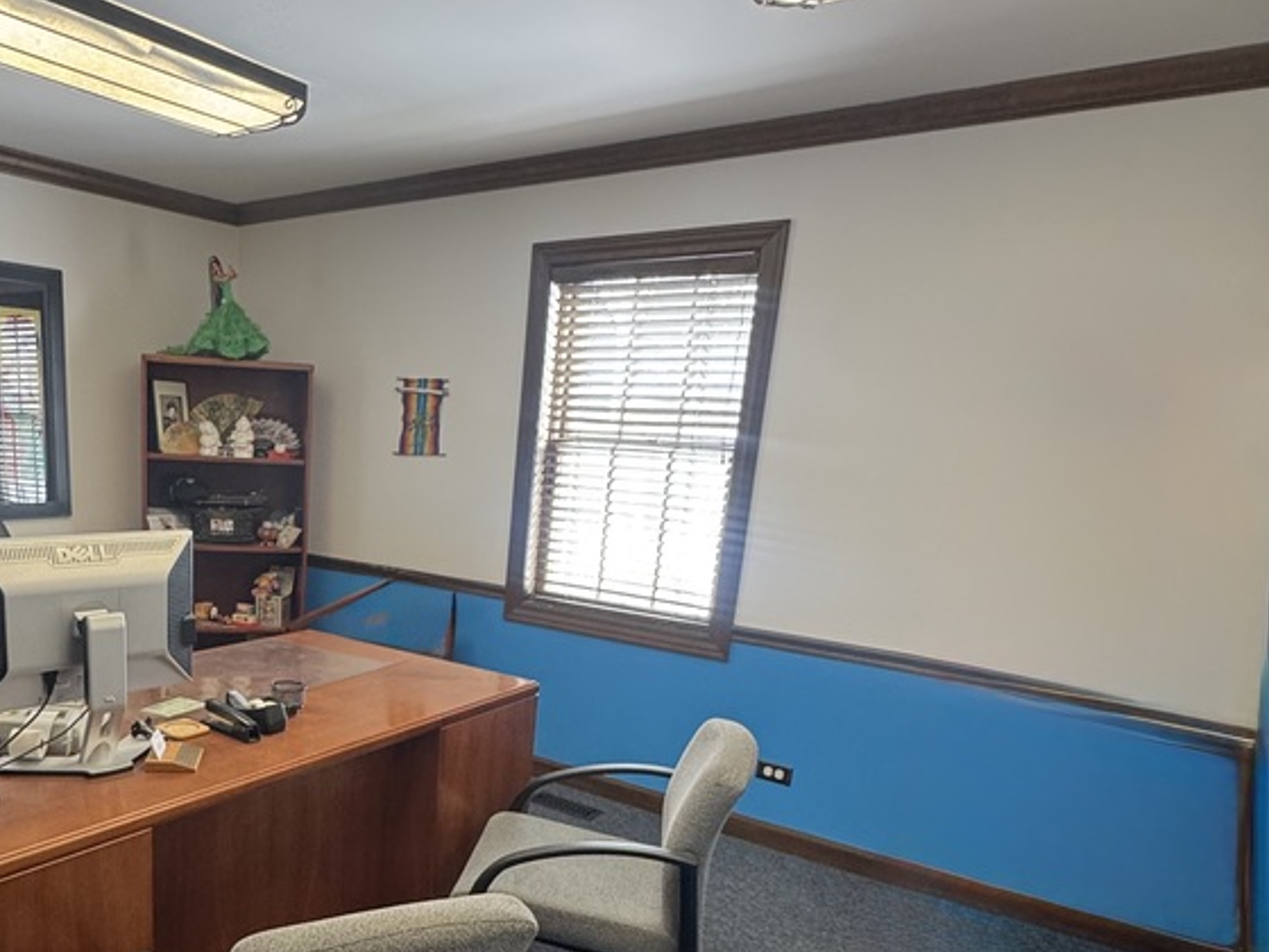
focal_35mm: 27
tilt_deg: -15.4
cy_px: 675
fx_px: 990
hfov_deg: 62.5
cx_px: 356
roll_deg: -1.5
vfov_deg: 49.9
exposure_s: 1/60
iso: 200
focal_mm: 2.22
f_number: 2.2
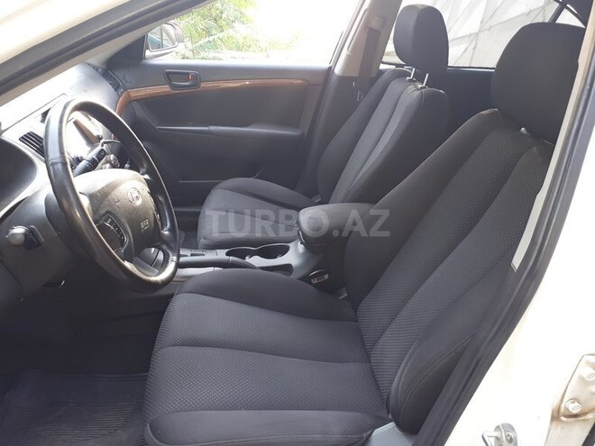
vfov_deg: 51.4
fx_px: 464
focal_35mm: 27
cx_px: 298
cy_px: 223
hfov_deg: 65.3
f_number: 1.9
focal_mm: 3.6
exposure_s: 1/33
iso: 100
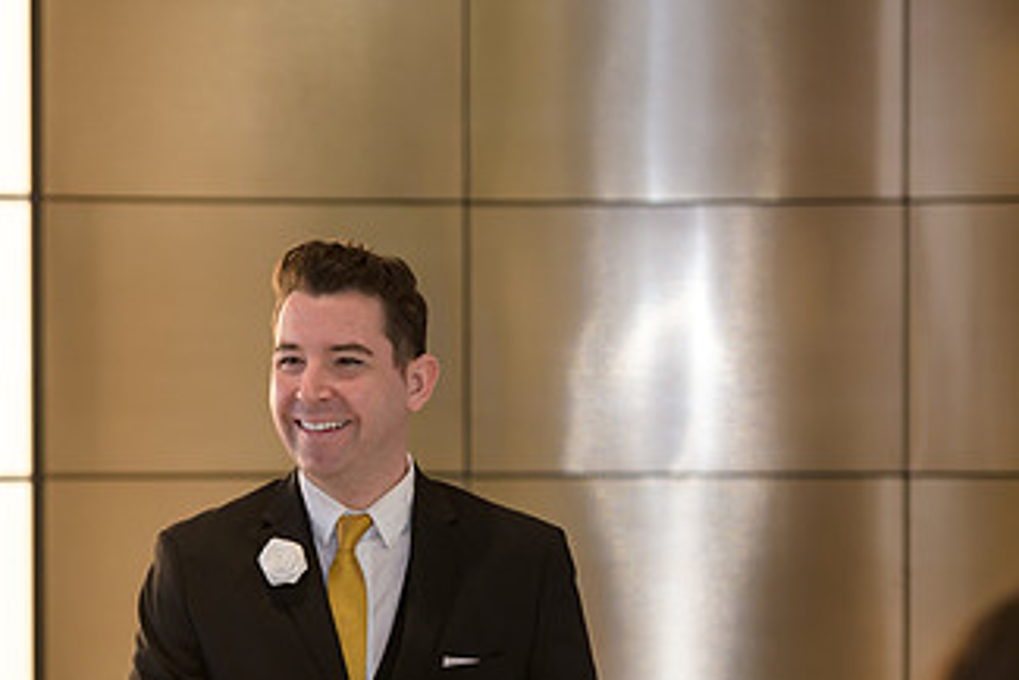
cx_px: 310
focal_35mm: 207
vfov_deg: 6.6
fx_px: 5862
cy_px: 553
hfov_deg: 9.9
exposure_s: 1/125
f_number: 3.2
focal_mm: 116
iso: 400
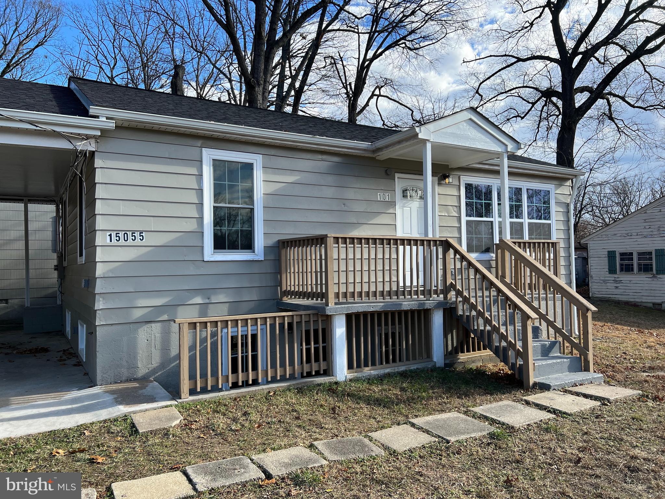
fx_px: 499
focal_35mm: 26
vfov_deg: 53.1
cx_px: 332
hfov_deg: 67.3
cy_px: 250
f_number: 1.5
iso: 50
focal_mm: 5.7
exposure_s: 1/1669
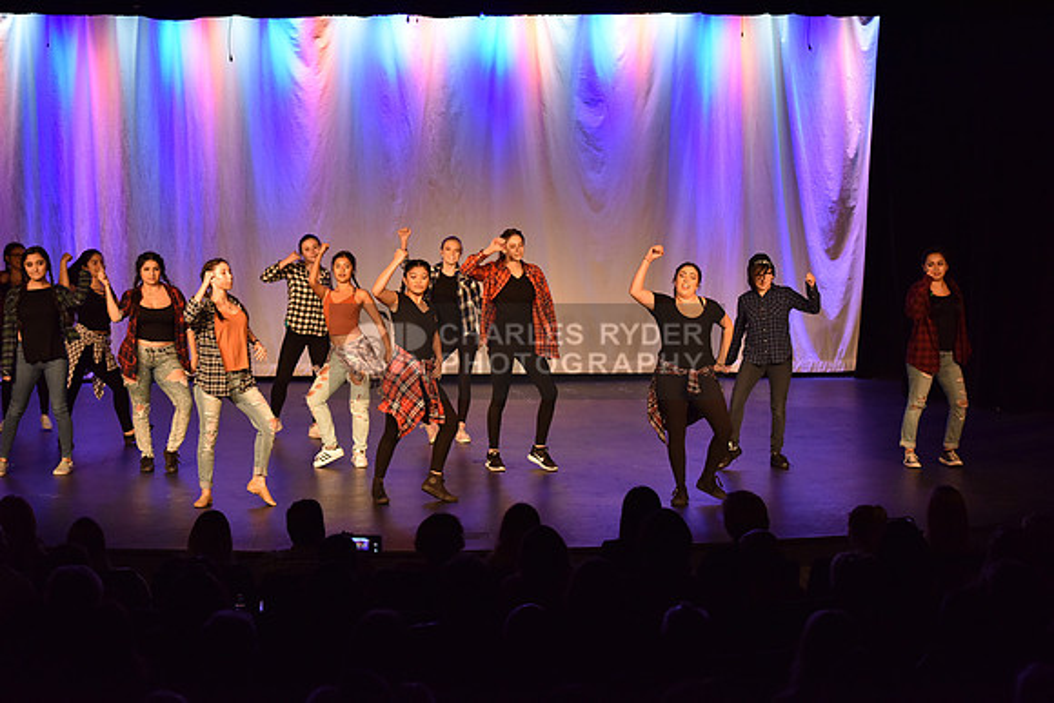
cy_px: 352
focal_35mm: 86
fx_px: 2518
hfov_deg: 23.6
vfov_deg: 15.9
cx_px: 527
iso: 2000
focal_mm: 86
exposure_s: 1/250
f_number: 4.5
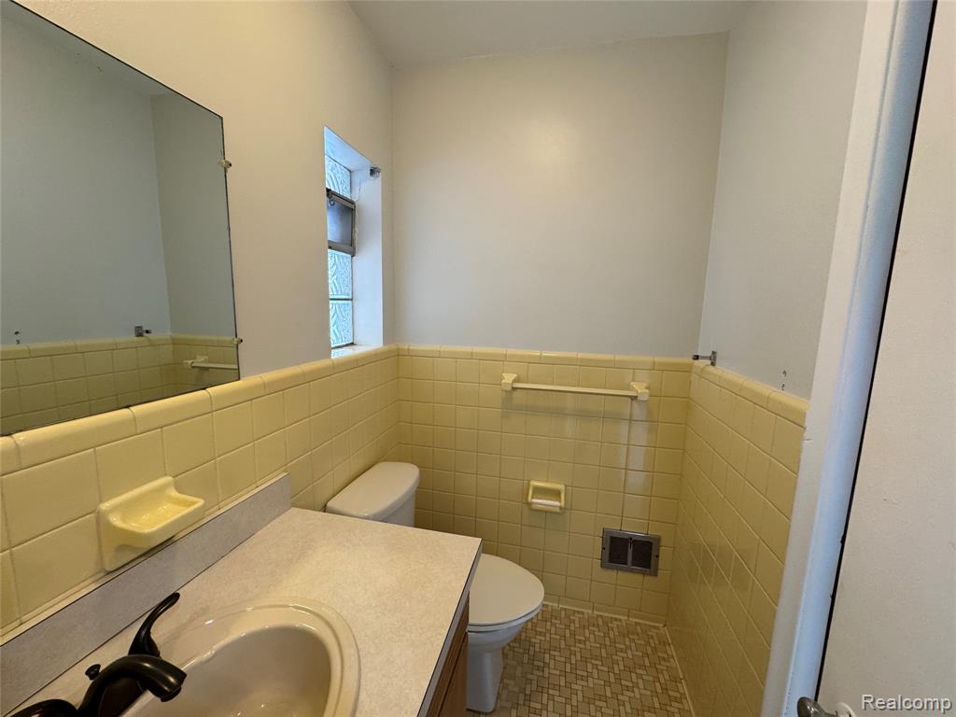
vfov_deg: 85.7
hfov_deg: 102.1
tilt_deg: -8.5
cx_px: 478
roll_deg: -0.7
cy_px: 358
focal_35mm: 14
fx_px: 387
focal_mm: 2.22
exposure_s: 1/60
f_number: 2.2
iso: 200
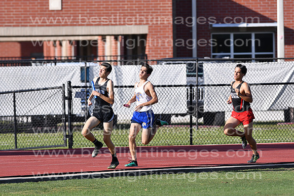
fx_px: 3676
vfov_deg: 3.1
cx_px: 147
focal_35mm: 450
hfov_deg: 4.6
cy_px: 98
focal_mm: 300
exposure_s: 1/2000
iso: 320
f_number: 5.6
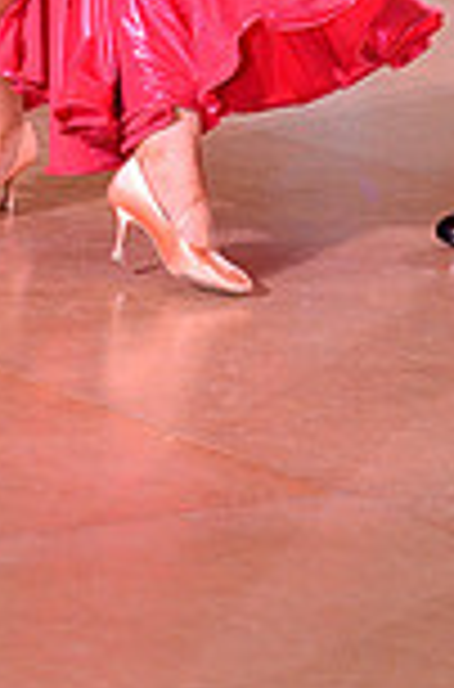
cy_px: -472
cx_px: 542
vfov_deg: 8.0
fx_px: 4780
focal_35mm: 251
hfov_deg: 5.4
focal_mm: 66
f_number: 5.6
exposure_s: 1/250
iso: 2500
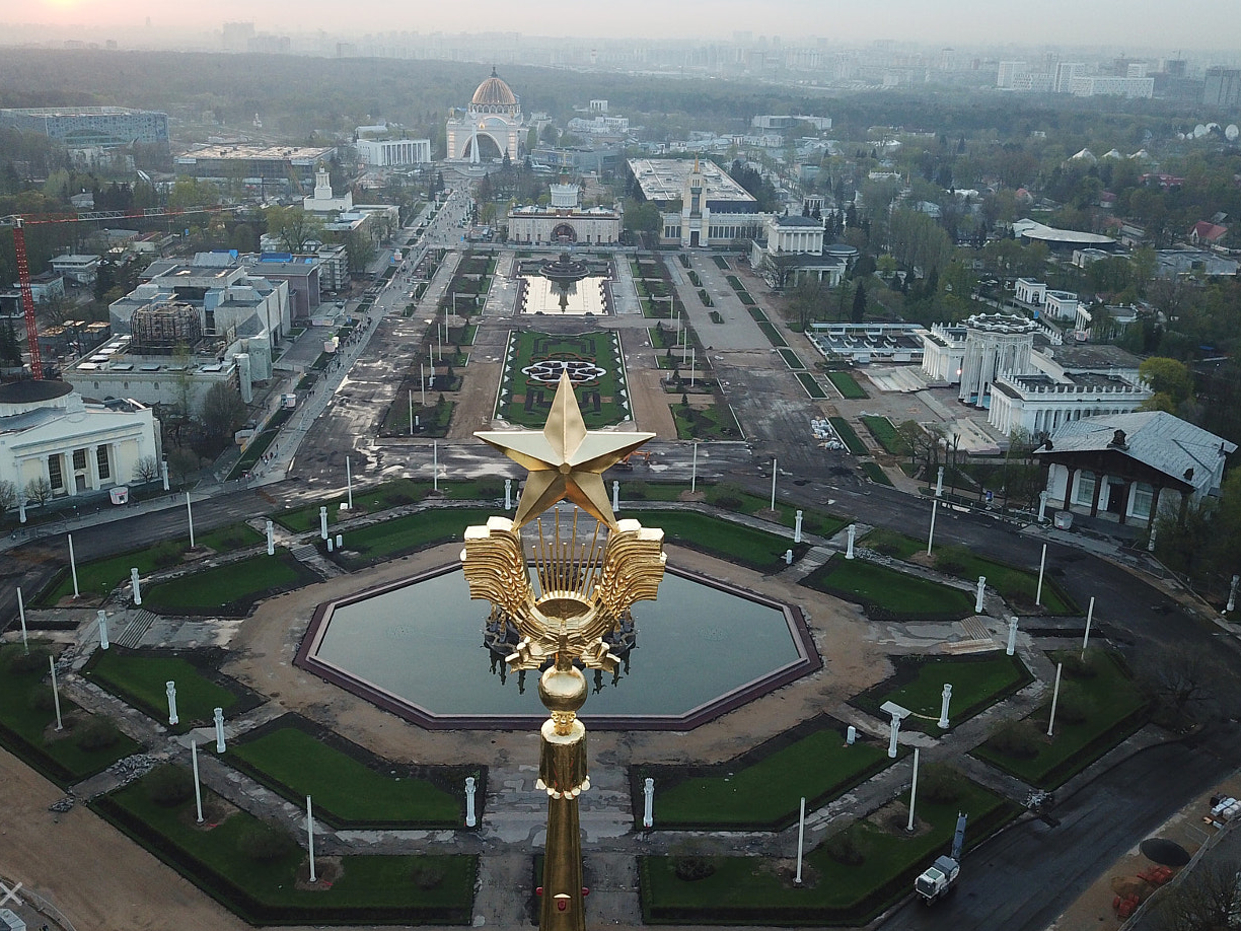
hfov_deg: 53.9
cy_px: 430
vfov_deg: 41.8
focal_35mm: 34
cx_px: 582
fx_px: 1219
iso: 188
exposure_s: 1/100
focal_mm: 4.73
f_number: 2.2
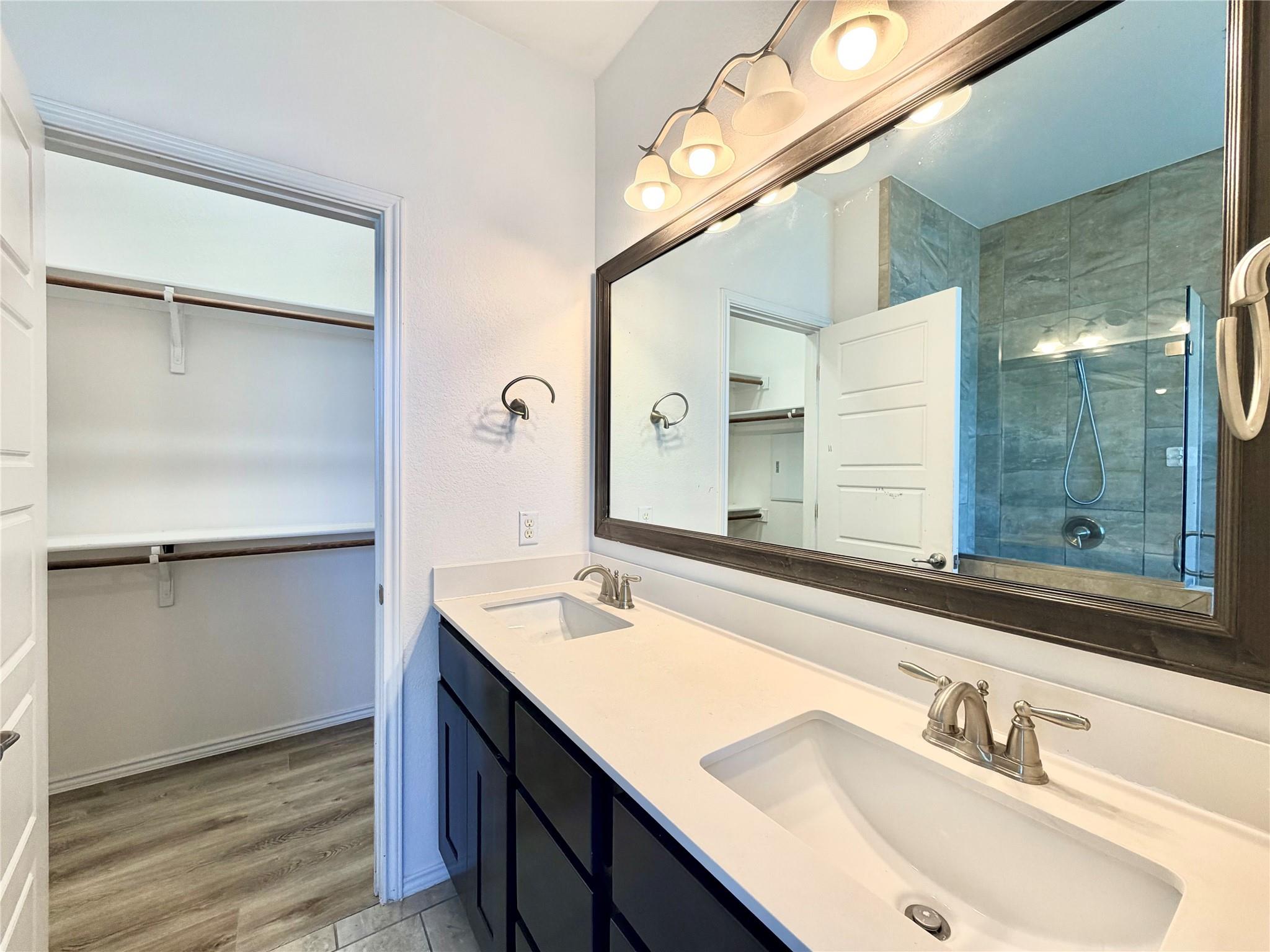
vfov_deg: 85.7
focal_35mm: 14
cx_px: 635
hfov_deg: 102.1
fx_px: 514
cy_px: 476
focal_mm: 2.22
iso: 80
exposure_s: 1/120
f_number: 2.2
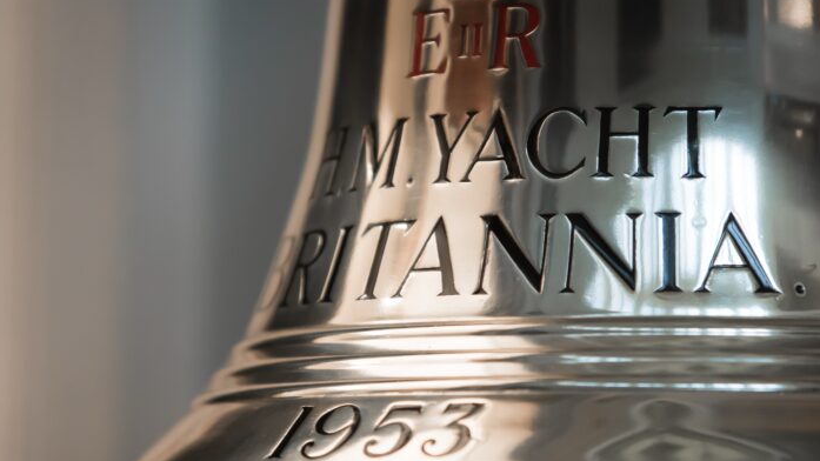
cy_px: 295
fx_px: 5022
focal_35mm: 231
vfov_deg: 5.3
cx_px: 408
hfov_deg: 9.3
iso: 4000
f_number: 2.8
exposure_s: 1/160
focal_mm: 200
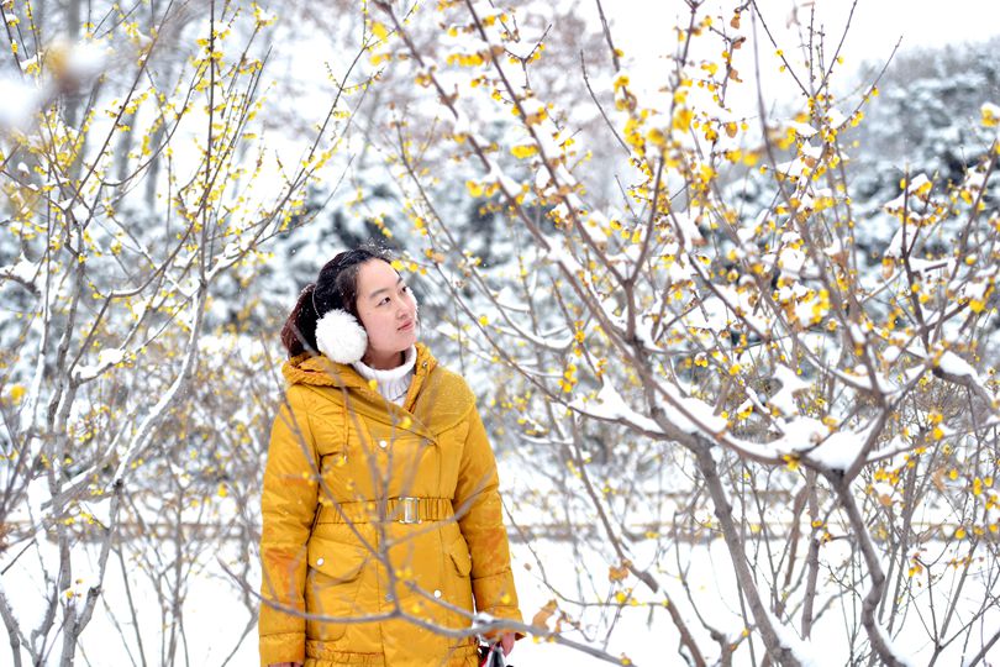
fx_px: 1944
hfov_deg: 28.8
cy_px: 334
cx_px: 500
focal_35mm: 70
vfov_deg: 19.5
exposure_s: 1/320
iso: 125
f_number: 2.8
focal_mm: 70
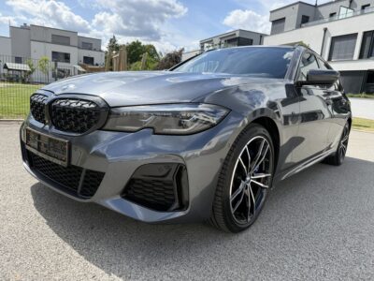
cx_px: 187
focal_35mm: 24
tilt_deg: -10.7
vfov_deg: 56.8
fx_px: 259
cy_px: 140
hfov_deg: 71.6
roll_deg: -5.2
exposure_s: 1/3953
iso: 100
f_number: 1.78
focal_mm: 6.76
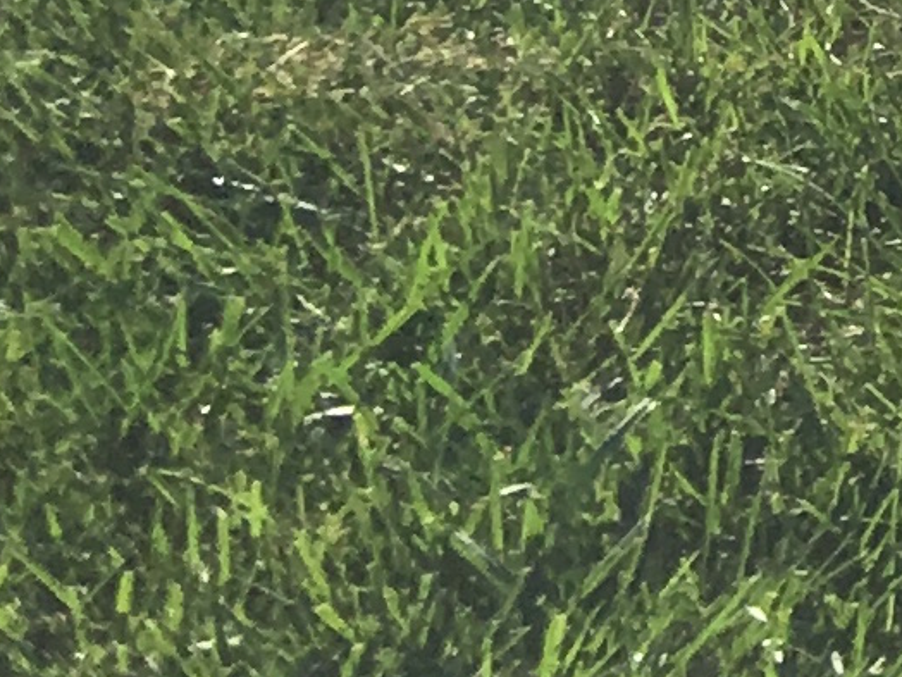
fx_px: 5811
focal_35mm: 223
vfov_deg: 5.9
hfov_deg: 7.2
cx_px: 3308
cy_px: -1793
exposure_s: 1/1350
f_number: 2.2
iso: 25
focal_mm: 4.15
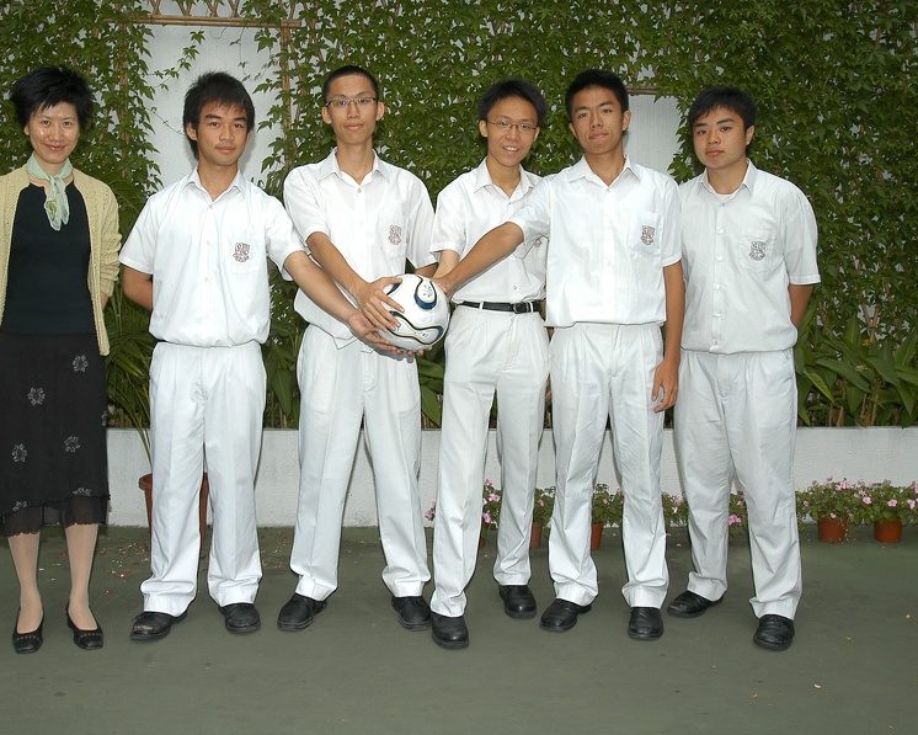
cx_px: 374
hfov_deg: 47.7
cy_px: 330
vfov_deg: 39.1
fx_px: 1033
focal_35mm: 38
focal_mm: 20
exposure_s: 1/80
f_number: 7.1
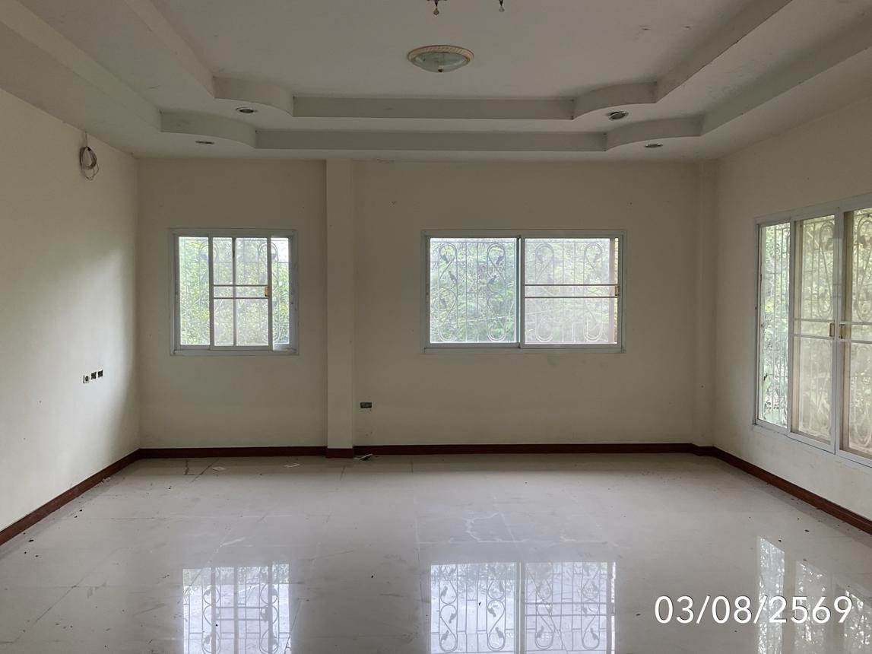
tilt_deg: -0.9
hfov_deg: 61.7
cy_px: 327
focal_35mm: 29
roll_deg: +0.8
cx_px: 436
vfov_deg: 48.2
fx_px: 730
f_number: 1.8
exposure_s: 1/100
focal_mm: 3
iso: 32
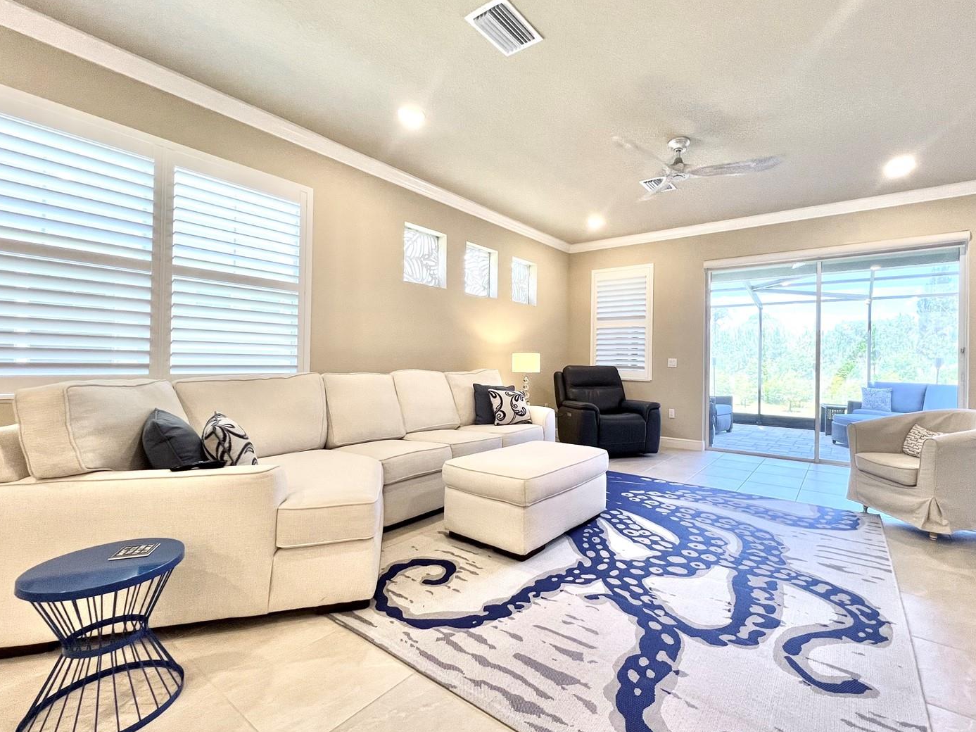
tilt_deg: -1.4
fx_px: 423
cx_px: 532
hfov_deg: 97.9
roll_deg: -0.9
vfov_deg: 81.7
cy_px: 363
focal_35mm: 15
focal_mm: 1.57
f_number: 1.8
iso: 125
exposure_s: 1/120
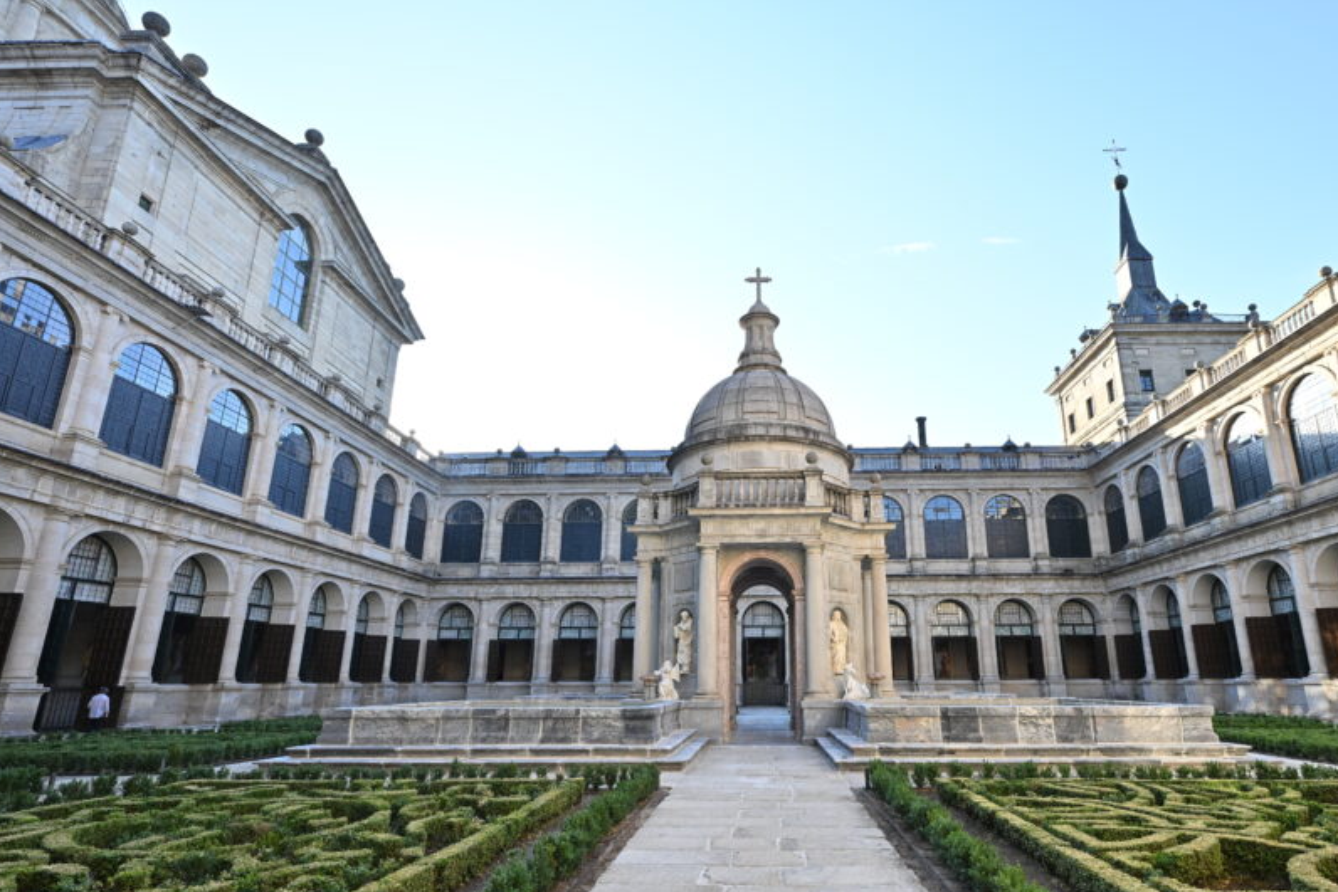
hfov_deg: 89.5
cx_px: 753
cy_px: 505
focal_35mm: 18
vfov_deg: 67.1
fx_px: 669
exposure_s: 1/80
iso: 160
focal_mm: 14
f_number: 9
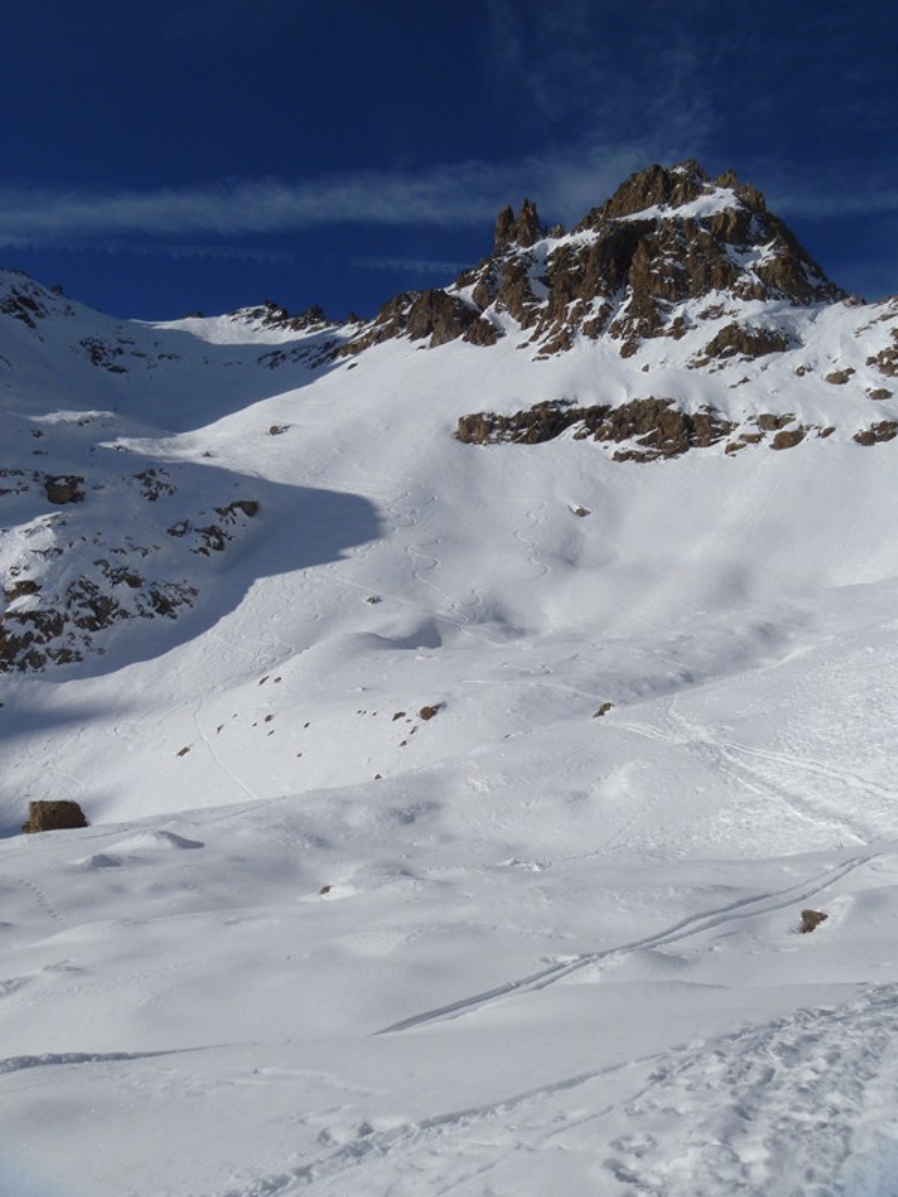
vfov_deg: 52.6
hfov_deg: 40.7
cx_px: 449
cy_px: 598
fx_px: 1211
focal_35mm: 35
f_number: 5.6
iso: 80
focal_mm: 6.3
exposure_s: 1/800
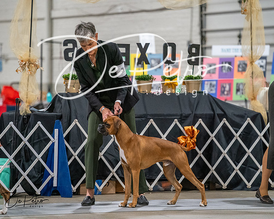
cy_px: 110
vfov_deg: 6.9
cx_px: 137
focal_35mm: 225
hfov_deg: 8.6
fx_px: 1826
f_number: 3.5
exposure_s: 1/250
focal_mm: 200
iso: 6400
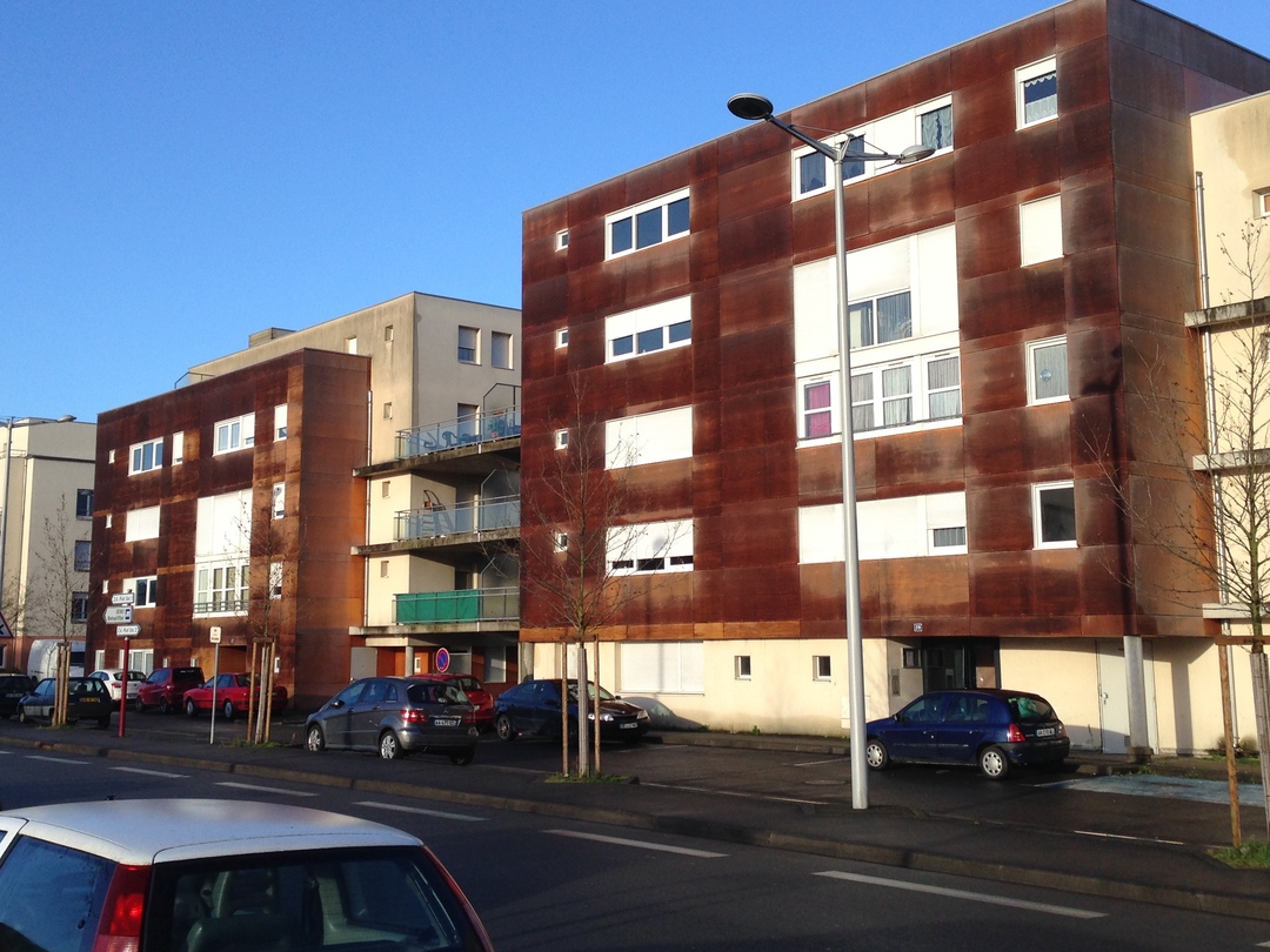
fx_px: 1614
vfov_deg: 32.9
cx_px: 591
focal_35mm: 44
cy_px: 429
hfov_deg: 42.9
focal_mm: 4.12
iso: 50
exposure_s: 1/753
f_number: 2.4
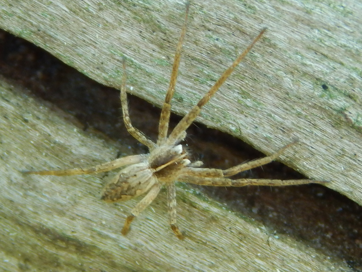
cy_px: 136
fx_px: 2615
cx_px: 181
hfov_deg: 7.9
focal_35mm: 250
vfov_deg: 5.9
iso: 125
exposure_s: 1/30
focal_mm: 44.9
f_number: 5.6
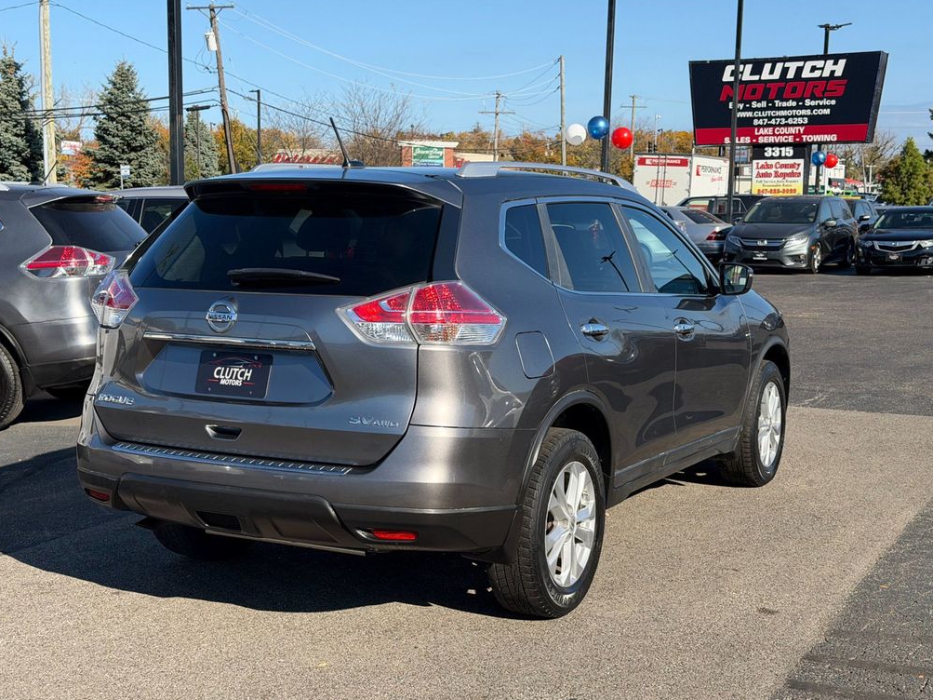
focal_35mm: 49
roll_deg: +0.1
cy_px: 353
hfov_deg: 38.9
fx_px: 1321
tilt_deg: -6.8
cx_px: 463
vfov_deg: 29.7
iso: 64
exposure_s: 1/3226
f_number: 1.78
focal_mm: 6.76
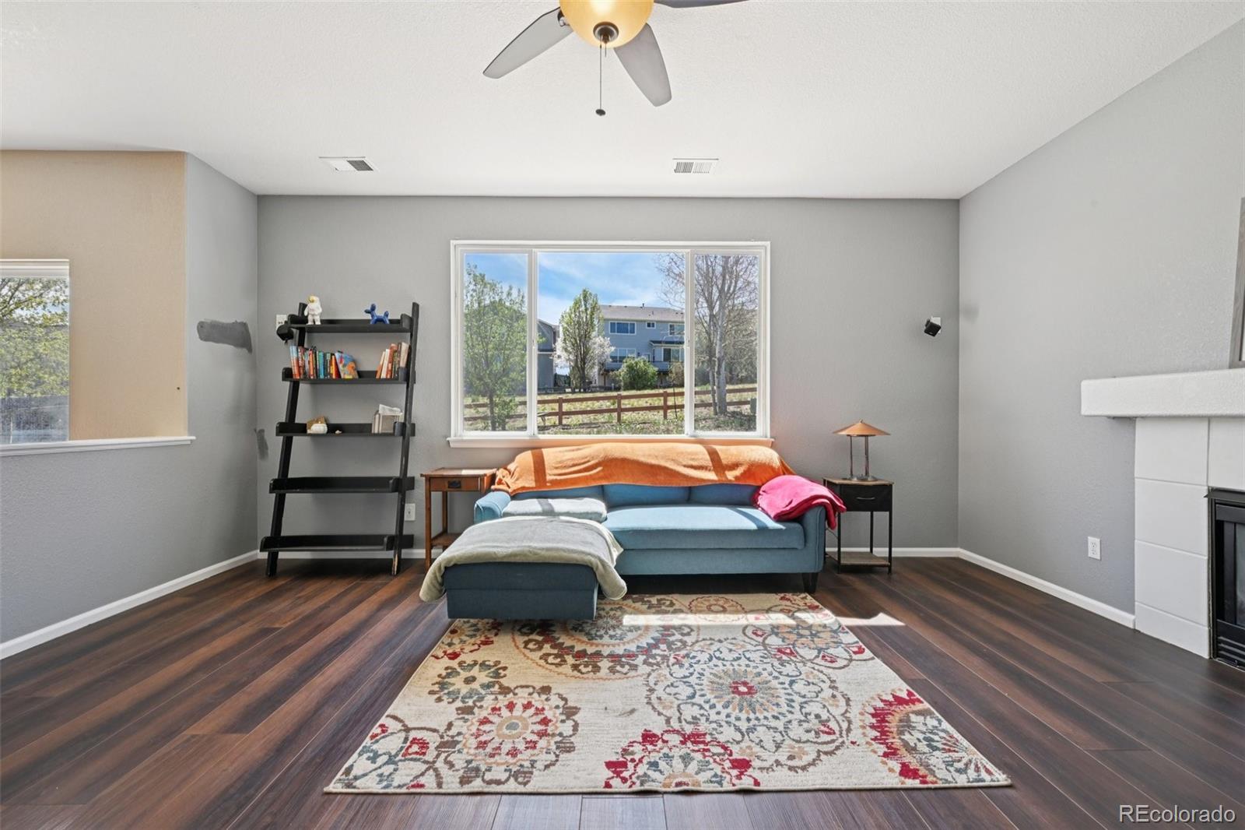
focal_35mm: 14
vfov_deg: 81.2
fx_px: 484
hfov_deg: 104.3
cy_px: 415
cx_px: 622
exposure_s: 1/15
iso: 125
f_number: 11
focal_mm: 14
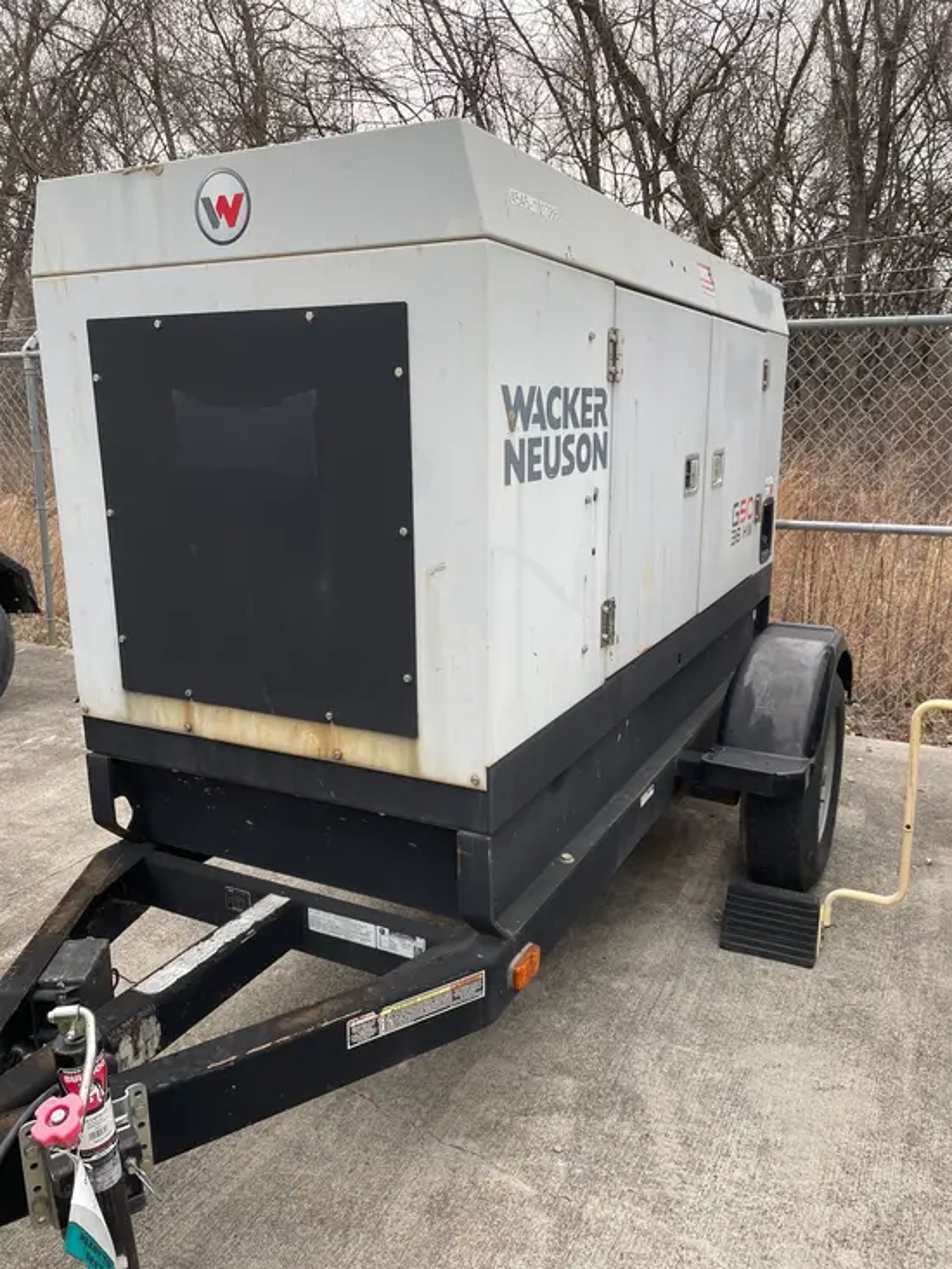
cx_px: 476
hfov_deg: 53.1
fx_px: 953
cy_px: 634
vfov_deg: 67.3
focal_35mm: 26
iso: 40
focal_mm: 4.2
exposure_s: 1/121
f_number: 1.6
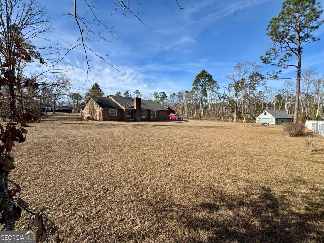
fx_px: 131
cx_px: 162
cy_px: 122
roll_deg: -0.9
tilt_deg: -3.0
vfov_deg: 85.7
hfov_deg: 102.1
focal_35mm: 14
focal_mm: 2.22
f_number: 2.2
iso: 50
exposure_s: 1/1637
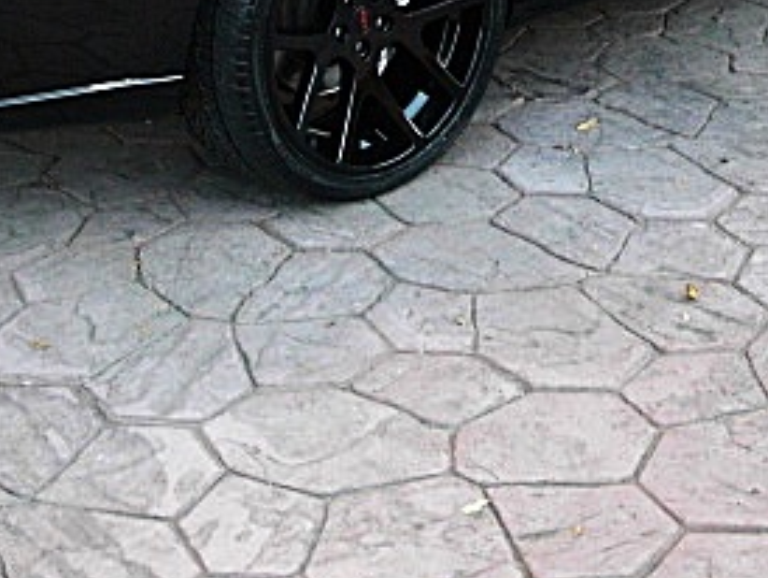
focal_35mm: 84
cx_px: 420
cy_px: -56
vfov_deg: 17.0
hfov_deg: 23.3
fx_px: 1865
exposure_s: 1/80
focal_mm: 6.3
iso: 400
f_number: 2.8
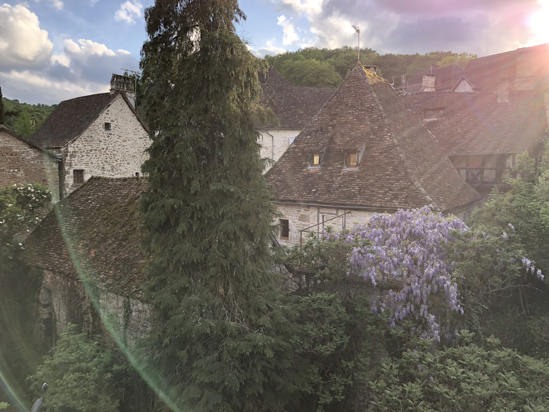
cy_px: 206
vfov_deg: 49.7
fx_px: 444
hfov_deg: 63.4
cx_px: 274
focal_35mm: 28
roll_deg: +0.4
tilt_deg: -4.0
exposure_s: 1/358
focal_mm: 4
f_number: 1.8
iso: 20
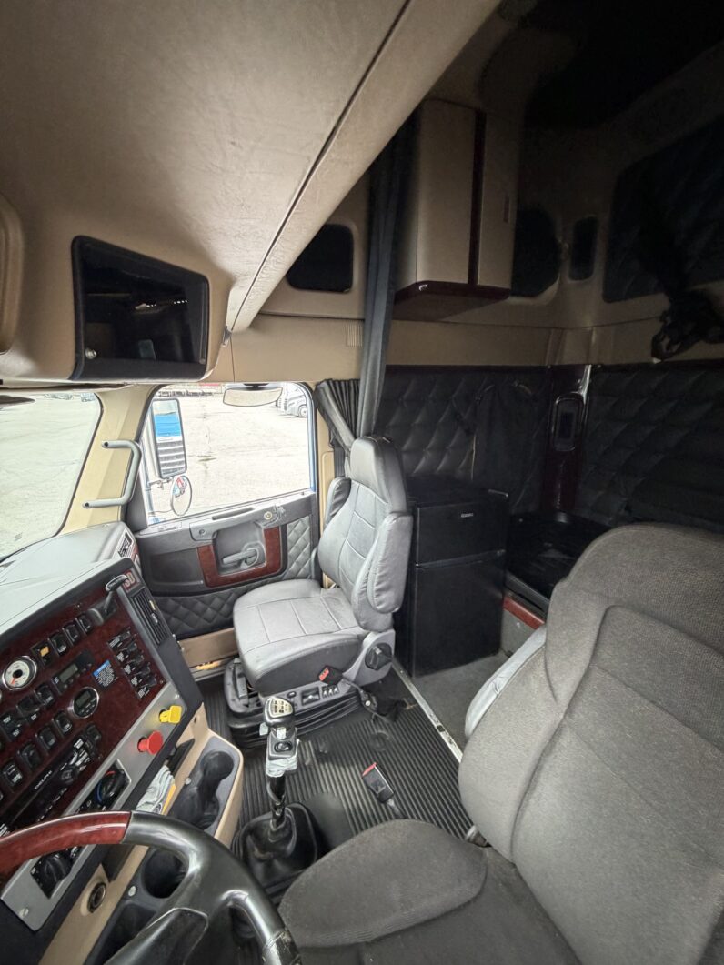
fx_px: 390
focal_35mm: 14
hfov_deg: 85.7
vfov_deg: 102.1
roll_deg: -1.7
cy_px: 482
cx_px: 362
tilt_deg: -8.9
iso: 320
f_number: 2.2
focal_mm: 2.22
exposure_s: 1/88
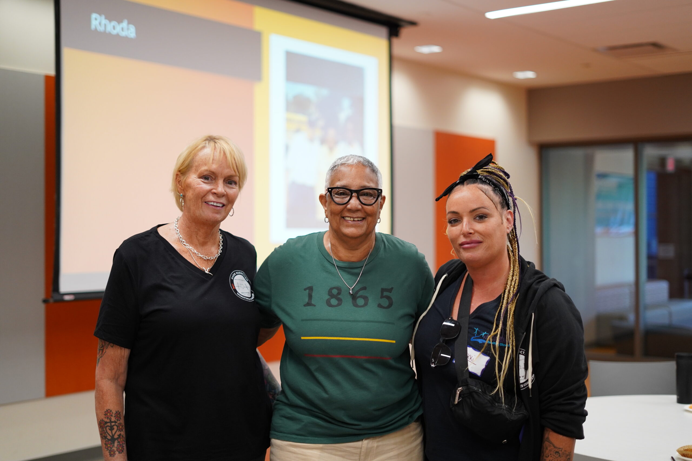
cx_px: 346
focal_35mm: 50
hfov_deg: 39.6
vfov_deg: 27.0
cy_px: 230
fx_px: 961
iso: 1250
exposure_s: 1/640
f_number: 1.8
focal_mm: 50
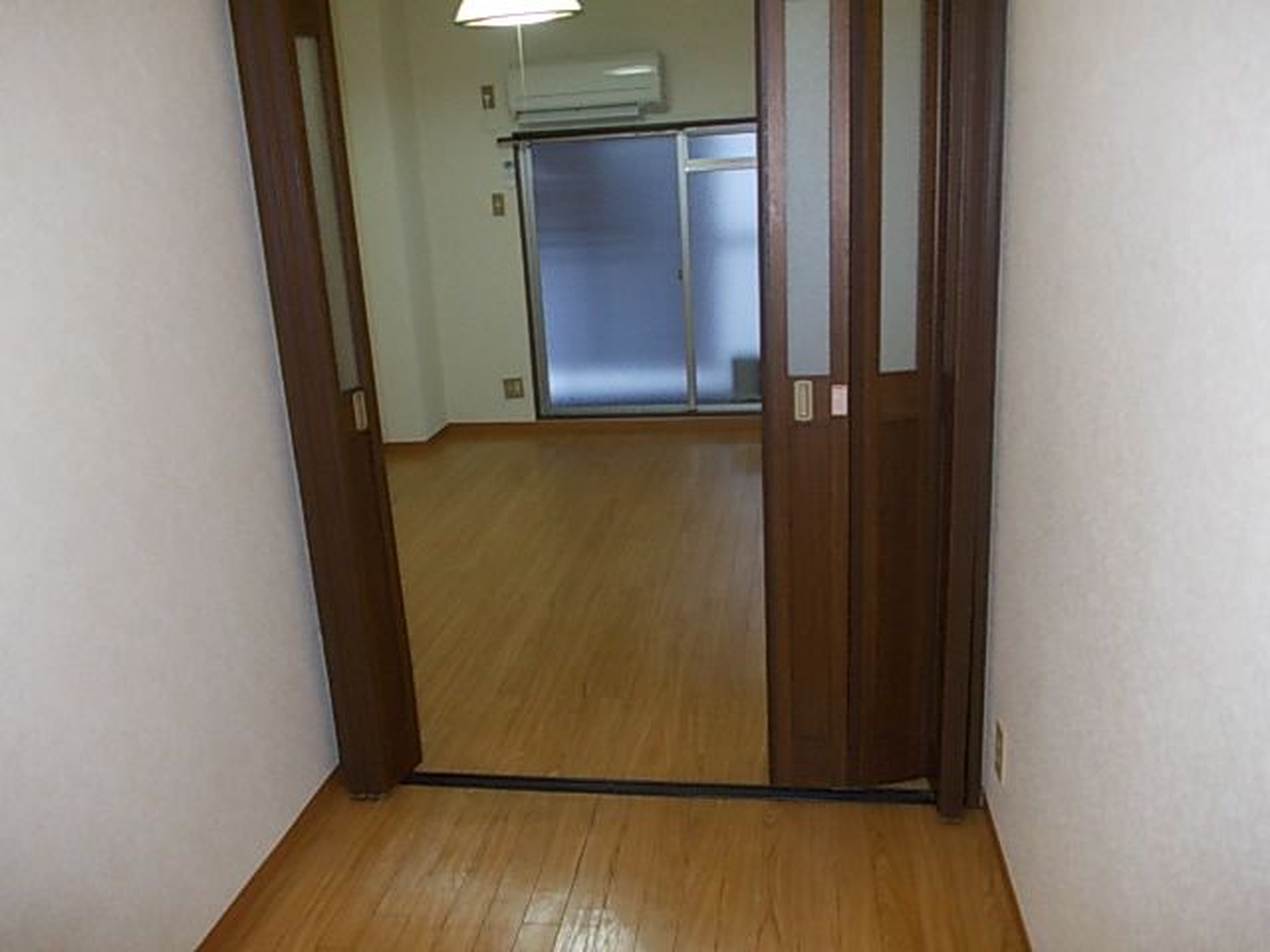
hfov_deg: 63.4
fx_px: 1027
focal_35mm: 28
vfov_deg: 49.7
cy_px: 476
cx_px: 635
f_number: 2.7
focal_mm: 4
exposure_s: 1/25
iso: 200
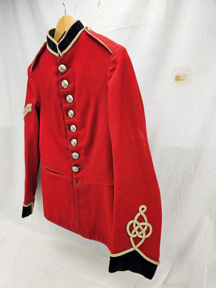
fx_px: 191
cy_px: 144
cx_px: 108
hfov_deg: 58.9
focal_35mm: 23
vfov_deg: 73.9
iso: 80
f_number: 1.7
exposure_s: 1/100
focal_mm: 6.3
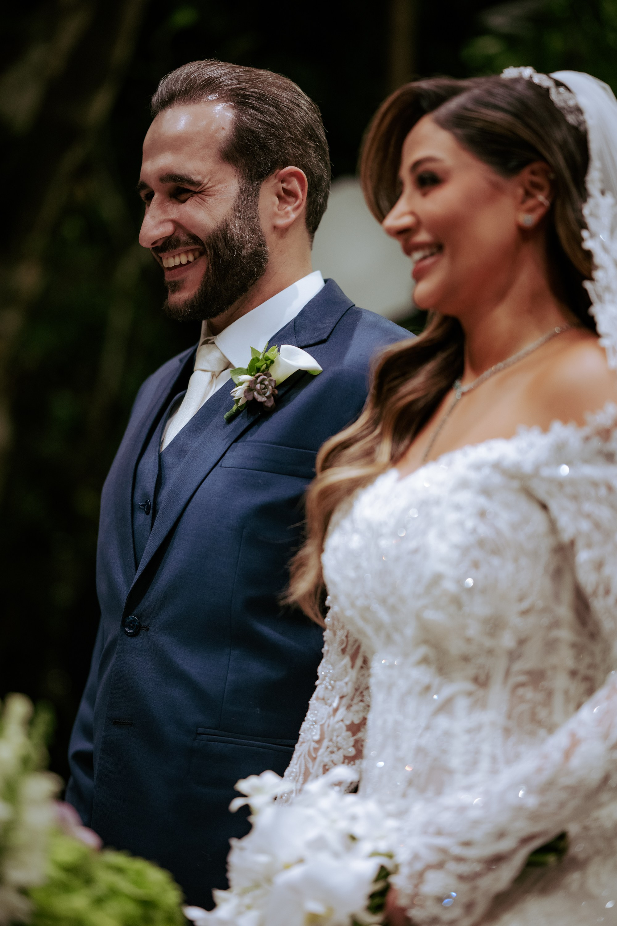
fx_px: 2185
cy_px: 463
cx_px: 308
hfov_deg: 16.1
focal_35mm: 85
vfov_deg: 23.9
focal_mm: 85
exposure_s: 1/160
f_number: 1.8
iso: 1000
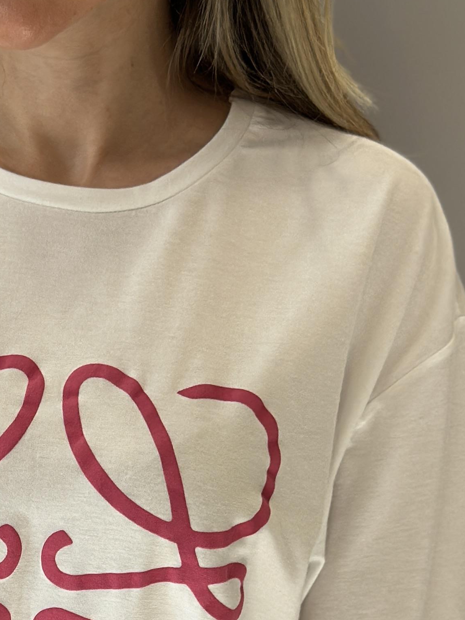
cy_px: 737
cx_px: 5
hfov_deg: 11.6
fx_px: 2275
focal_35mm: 127
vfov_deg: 15.0
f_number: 1.78
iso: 80
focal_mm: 6.86
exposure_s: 1/235
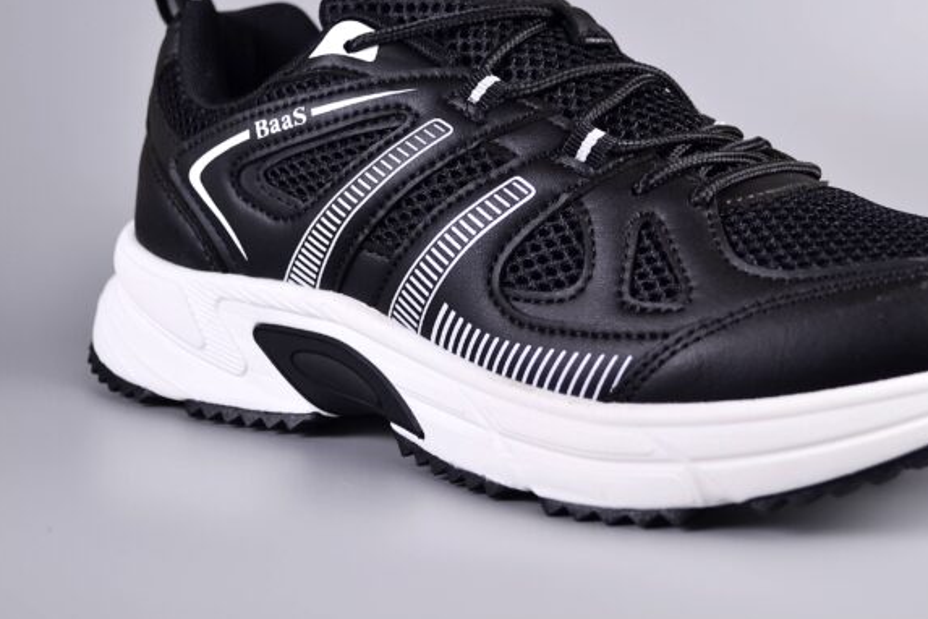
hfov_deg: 29.9
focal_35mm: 67
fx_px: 1727
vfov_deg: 20.3
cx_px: 590
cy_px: 216
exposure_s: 1/80
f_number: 4.8
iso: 100
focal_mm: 32
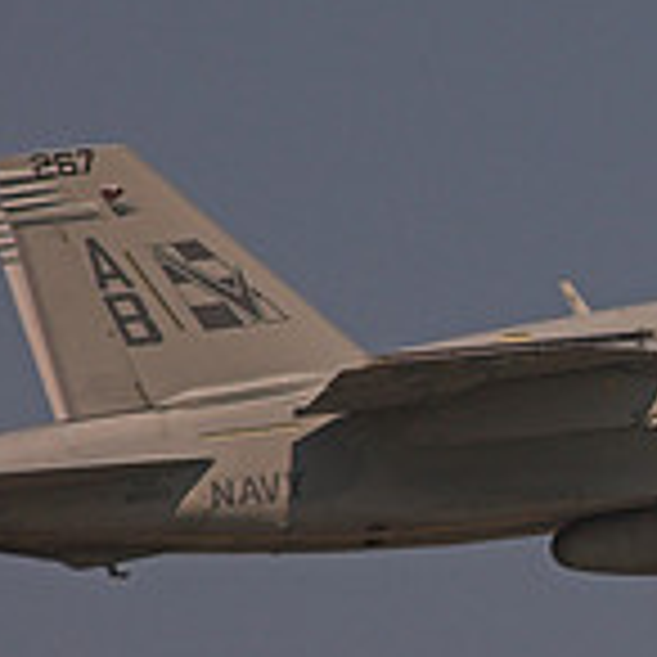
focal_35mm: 1617
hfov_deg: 1.1
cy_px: 378
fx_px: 34722
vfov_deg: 1.1
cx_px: 1035
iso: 200
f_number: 8
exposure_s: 1/1250
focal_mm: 320
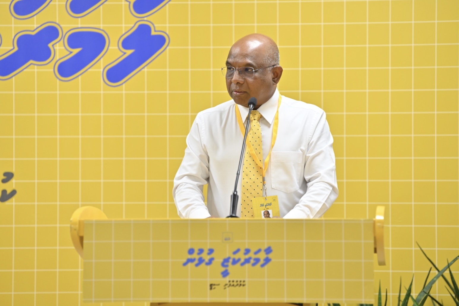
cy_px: 153
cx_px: 230
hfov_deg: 15.2
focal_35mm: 135
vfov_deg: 10.2
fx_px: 1721
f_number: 3.2
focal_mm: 135
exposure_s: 1/200
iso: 1250
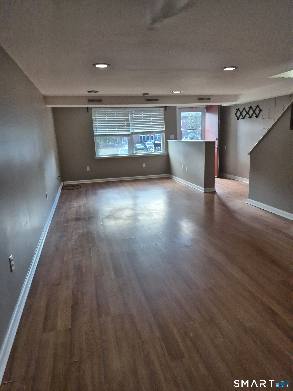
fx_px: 260
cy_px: 196
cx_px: 146
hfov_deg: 58.9
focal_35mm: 23
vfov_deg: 73.9
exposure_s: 1/180
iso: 125
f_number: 1.8
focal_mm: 5.4
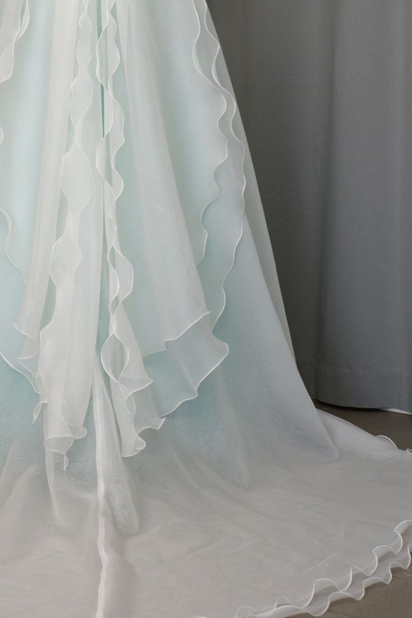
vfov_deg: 21.2
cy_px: 118
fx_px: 1629
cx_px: 81
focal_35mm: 95
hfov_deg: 14.3
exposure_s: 1/80
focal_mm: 35
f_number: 4.5
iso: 400
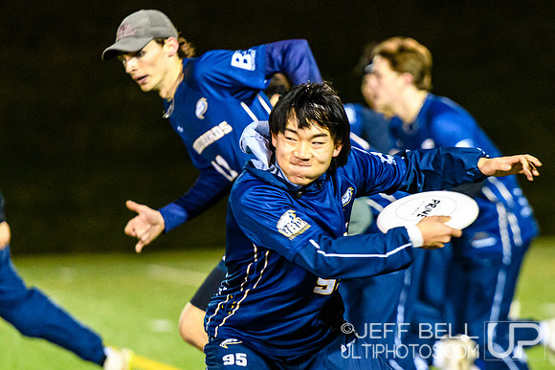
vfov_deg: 3.6
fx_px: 5873
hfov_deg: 5.4
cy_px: 194
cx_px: 315
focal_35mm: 381
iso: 4000
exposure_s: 1/800
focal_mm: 185
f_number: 3.2
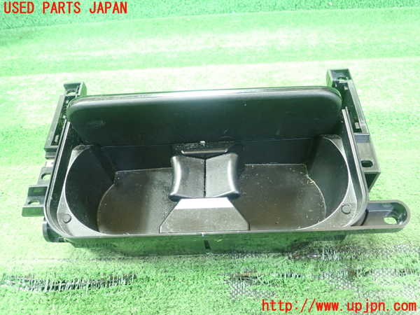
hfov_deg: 60.0
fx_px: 364
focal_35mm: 30
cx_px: 210
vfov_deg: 46.8
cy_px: 158
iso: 800
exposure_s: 1/40
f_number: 2.3
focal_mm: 5.5
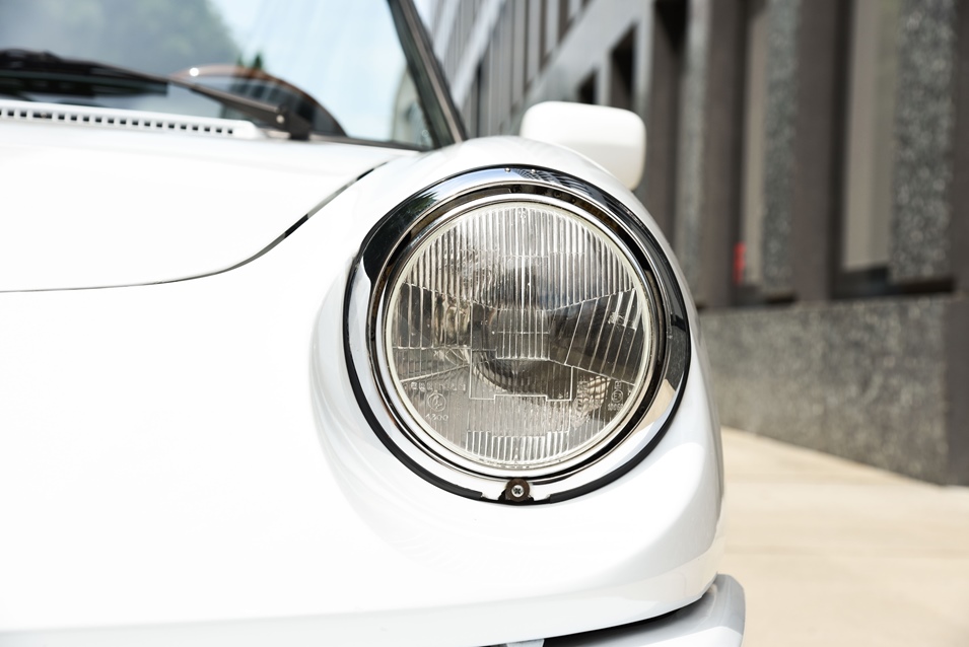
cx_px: 484
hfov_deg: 28.8
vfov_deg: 19.5
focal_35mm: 70
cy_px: 324
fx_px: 1885
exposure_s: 1/400
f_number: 8
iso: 250
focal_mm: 70
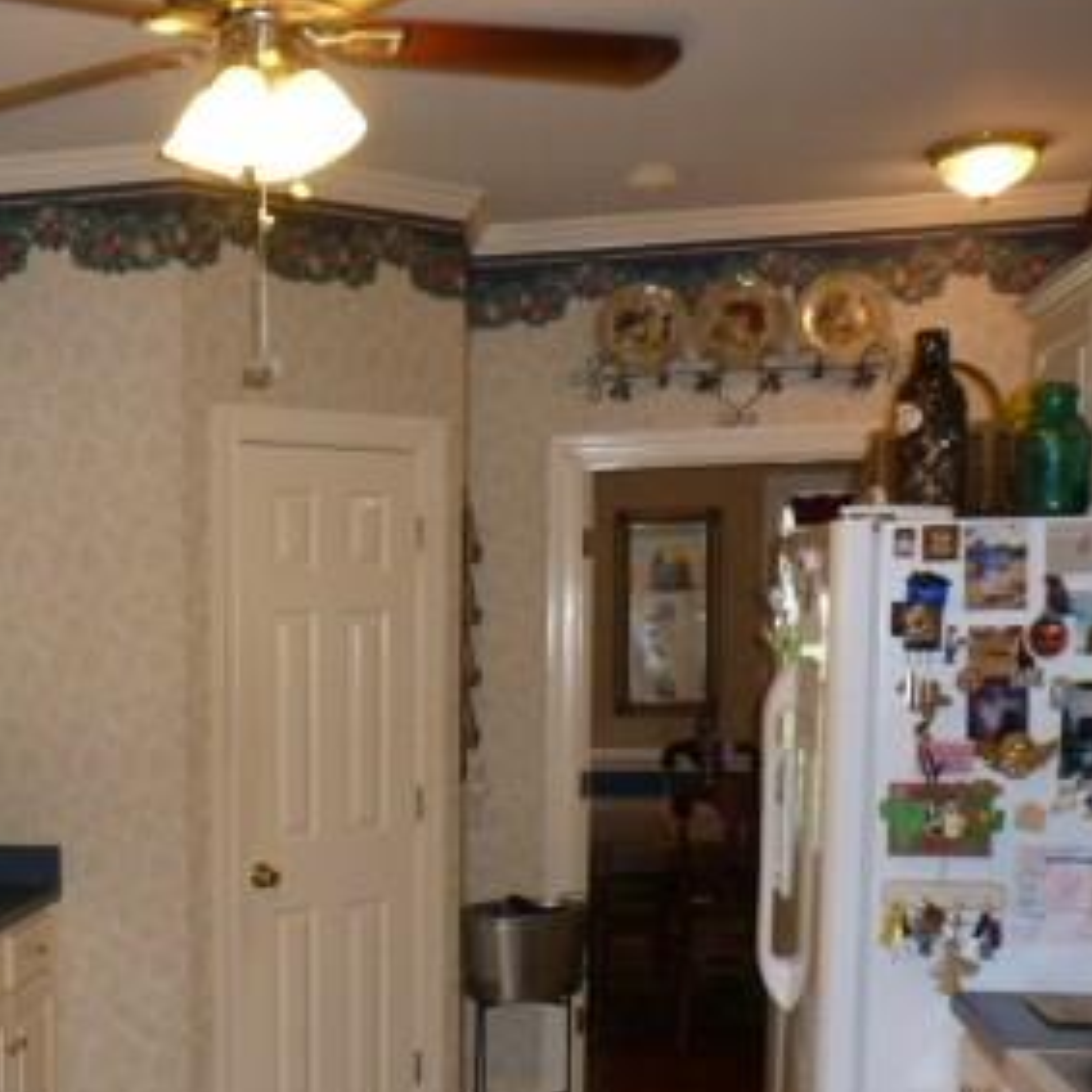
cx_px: 58
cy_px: 810
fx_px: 1713
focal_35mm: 48
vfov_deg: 34.7
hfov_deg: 33.1
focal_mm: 4.3
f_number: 3.3
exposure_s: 1/60
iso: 250
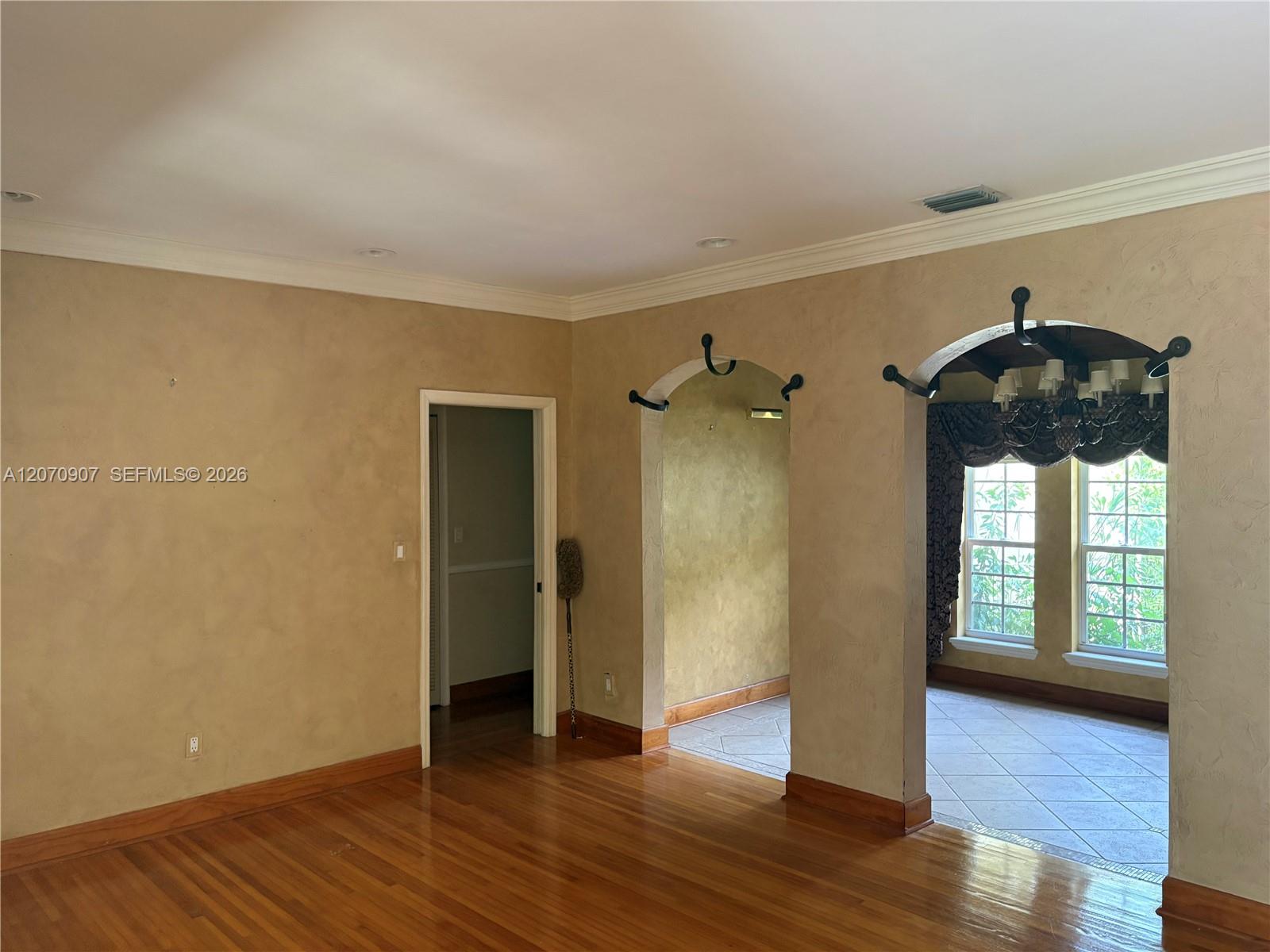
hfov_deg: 67.3
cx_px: 635
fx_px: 954
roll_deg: +0.8
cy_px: 476
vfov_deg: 53.1
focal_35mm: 26
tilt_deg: +0.1
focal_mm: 5.96
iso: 320
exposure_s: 1/60
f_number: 1.6
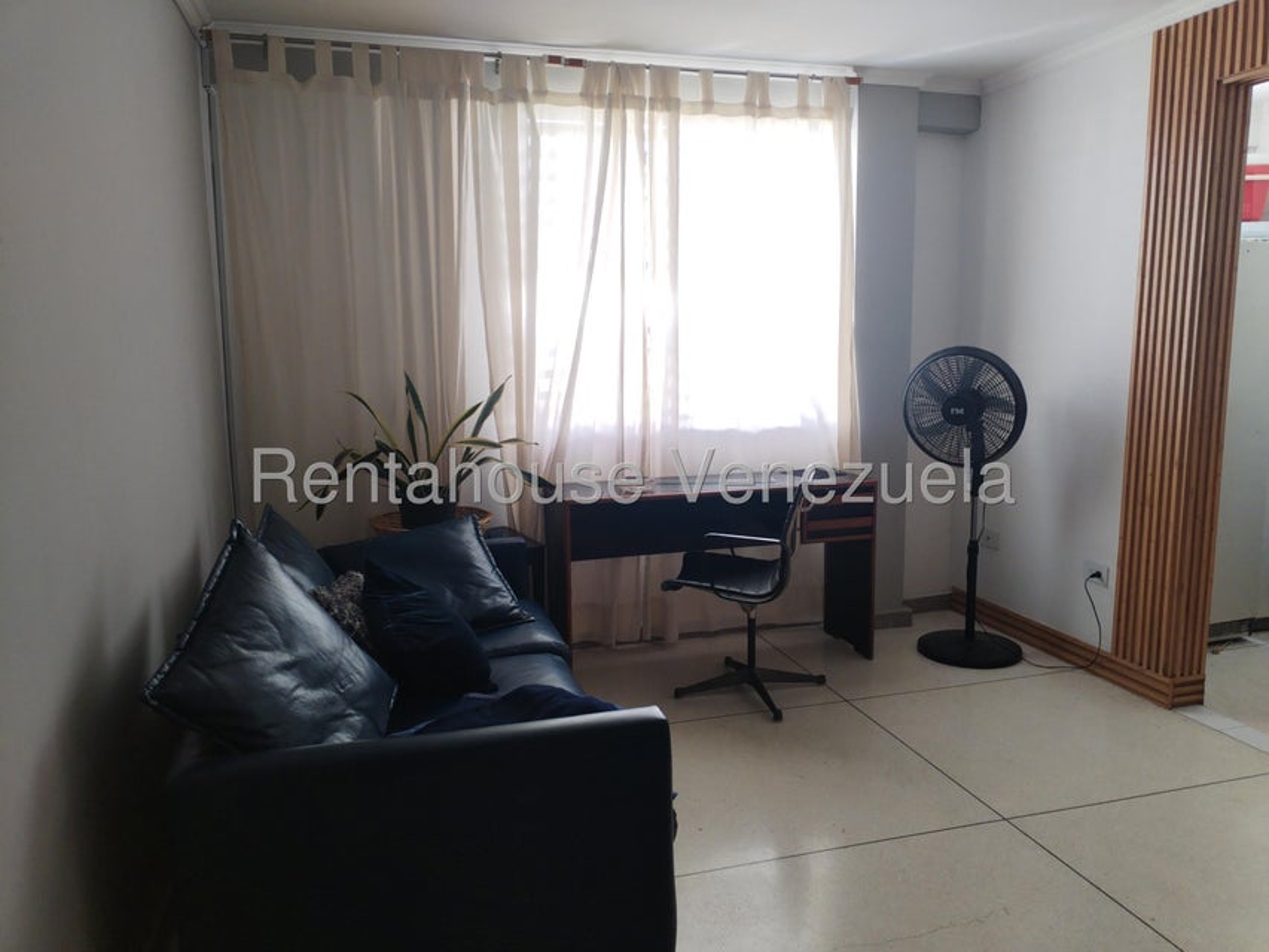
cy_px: 476
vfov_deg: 48.2
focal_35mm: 29
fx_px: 1063
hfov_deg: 61.7
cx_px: 634
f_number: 1.8
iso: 206
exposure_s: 1/30
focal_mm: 4.75
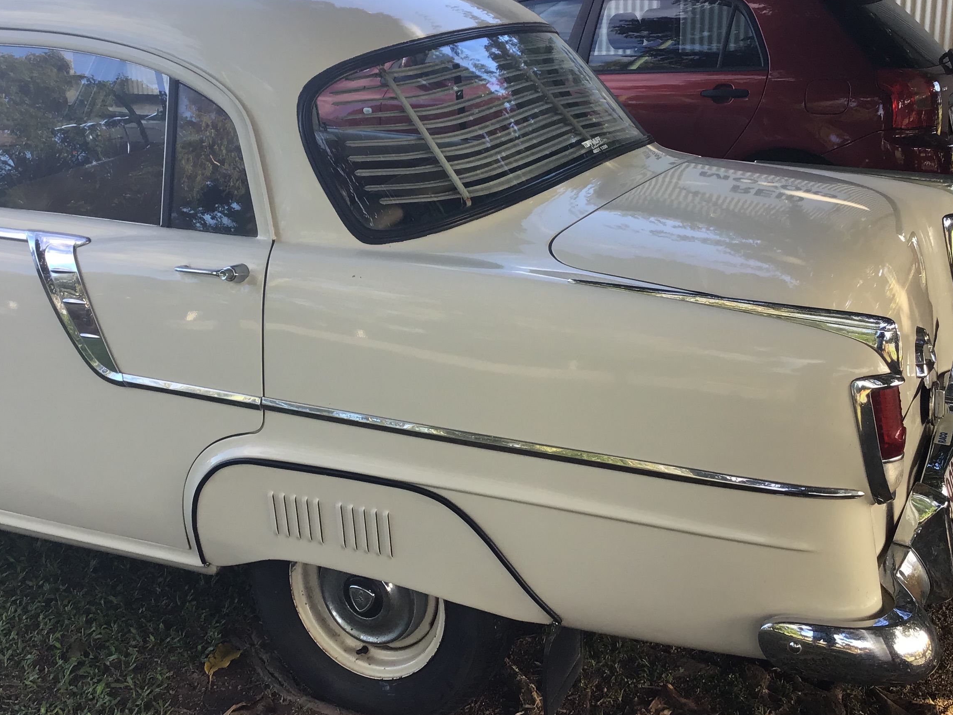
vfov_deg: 32.8
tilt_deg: -16.7
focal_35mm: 44
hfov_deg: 42.9
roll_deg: +0.3
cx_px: 455
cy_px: 286
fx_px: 1211
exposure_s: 1/109
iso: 25
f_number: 2.4
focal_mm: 3.3
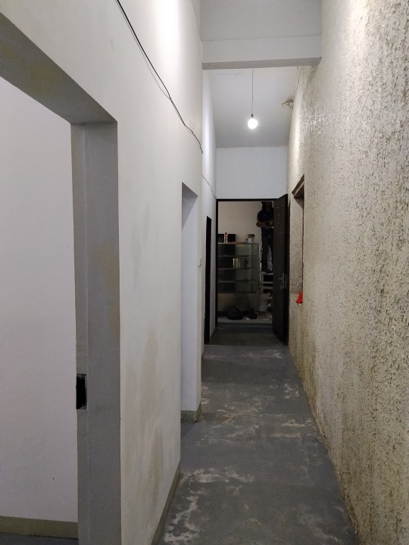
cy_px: 272
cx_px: 204
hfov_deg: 48.2
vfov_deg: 61.7
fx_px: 457
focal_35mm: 29
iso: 400
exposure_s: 1/50
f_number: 1.8
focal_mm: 4.22
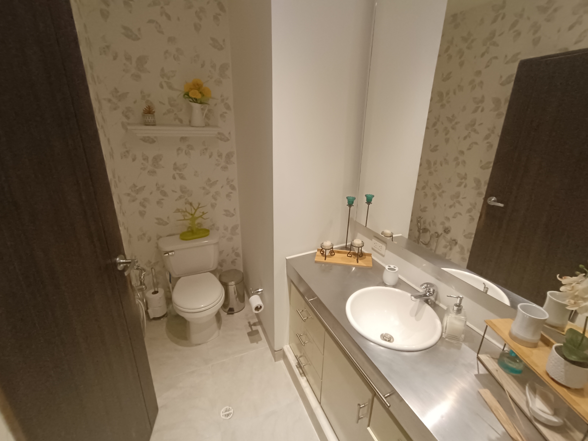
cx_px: 294
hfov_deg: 94.5
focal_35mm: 16
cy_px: 220
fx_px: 272
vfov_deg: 78.1
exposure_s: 1/40
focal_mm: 1.66
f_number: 2.2
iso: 651
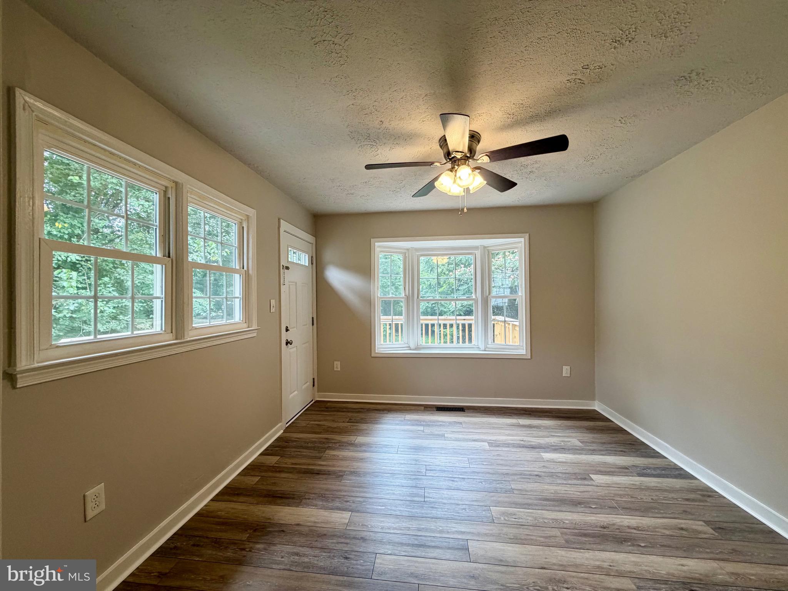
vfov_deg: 85.7
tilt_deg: +0.0
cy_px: 296
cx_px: 394
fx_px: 319
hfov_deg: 102.1
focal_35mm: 14
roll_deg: +1.2
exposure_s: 1/120
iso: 200
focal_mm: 2.22
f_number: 2.2
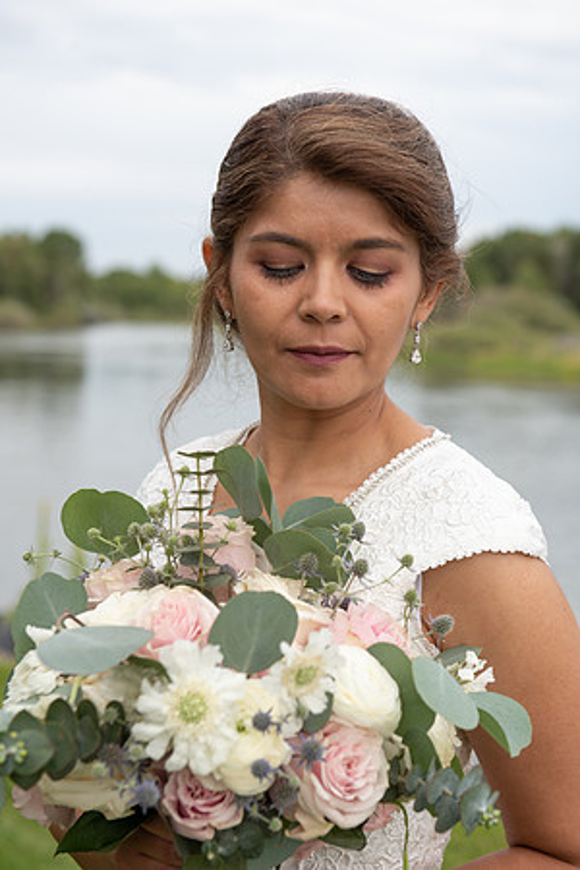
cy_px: 435
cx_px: 290
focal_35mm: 70
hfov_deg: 19.5
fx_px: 1692
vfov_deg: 28.8
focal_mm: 70
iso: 500
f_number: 5.6
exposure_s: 1/200
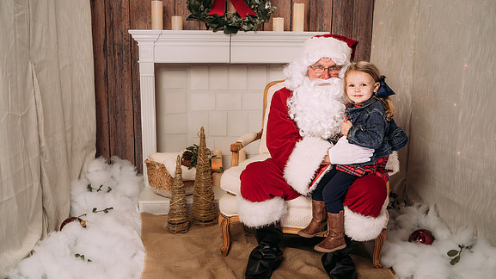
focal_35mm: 39
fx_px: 513
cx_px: 248
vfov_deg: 30.4
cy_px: 152
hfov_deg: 51.6
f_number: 5
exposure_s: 1/100
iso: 100
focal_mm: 35
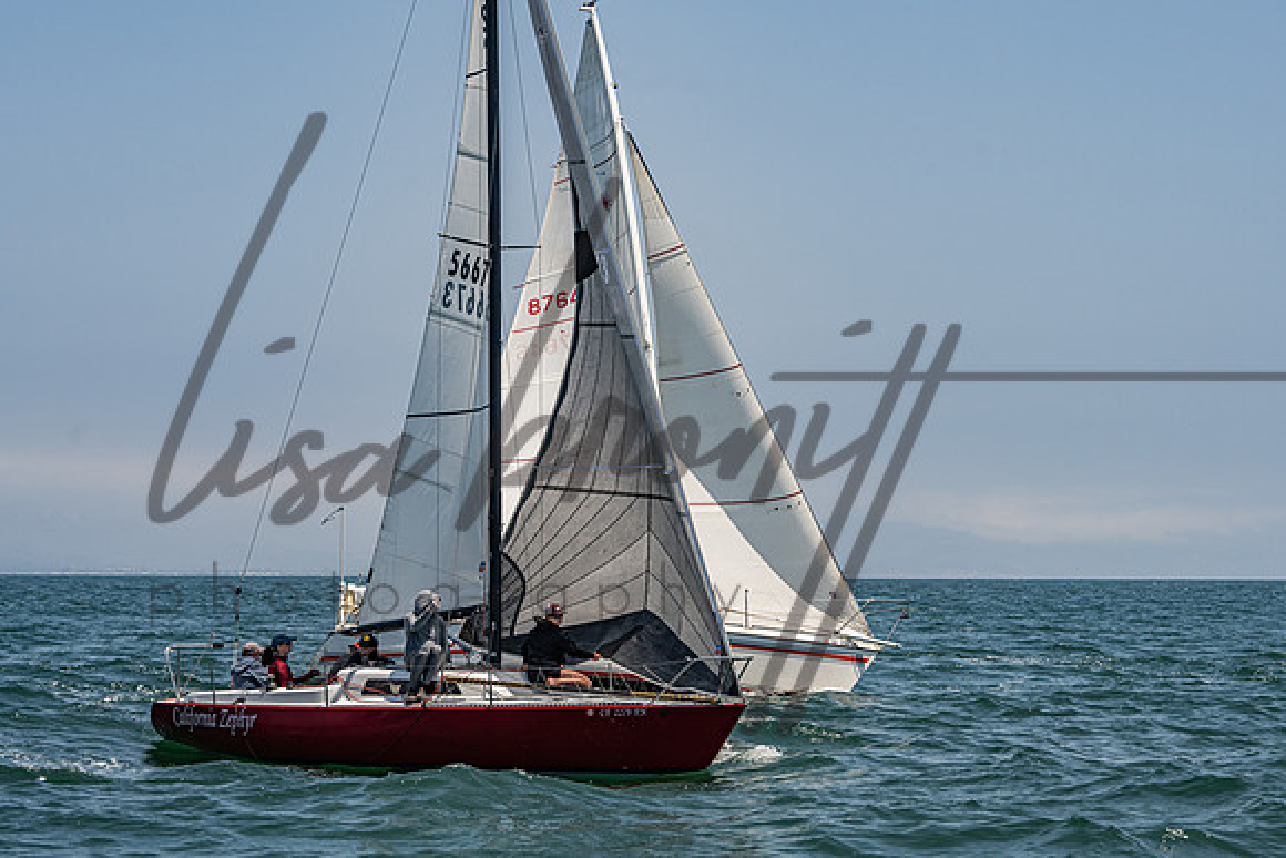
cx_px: 643
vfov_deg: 14.4
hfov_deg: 21.4
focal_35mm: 95
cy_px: 448
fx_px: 3404
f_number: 8
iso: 500
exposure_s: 1/2000
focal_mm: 84
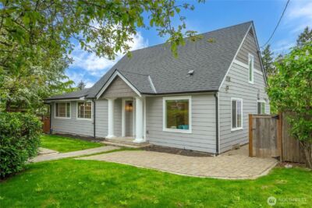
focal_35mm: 24
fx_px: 208
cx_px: 156
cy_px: 104
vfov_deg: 53.2
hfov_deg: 73.7
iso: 80
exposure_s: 1/50
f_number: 7.1
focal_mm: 24
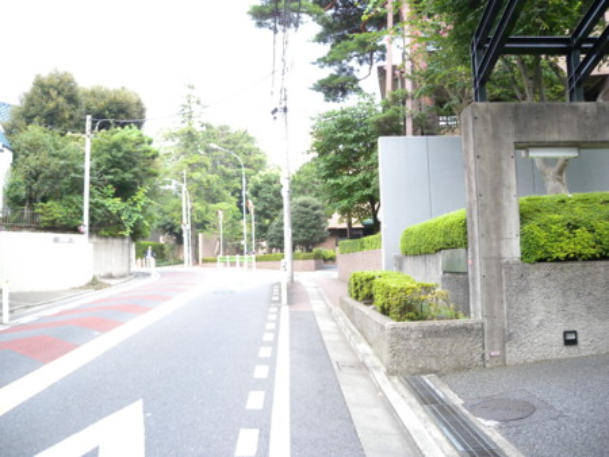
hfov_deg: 63.4
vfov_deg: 49.8
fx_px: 493
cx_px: 304
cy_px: 228
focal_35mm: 28
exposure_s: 1/61
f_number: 2.7
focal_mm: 6
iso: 302
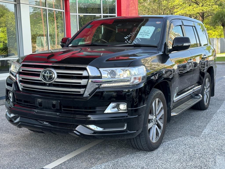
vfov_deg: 30.3
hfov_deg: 39.7
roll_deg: +2.1
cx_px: 112
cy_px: 84
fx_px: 312
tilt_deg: -7.0
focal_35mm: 48
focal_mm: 6.86
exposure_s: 1/335
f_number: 1.78
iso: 64
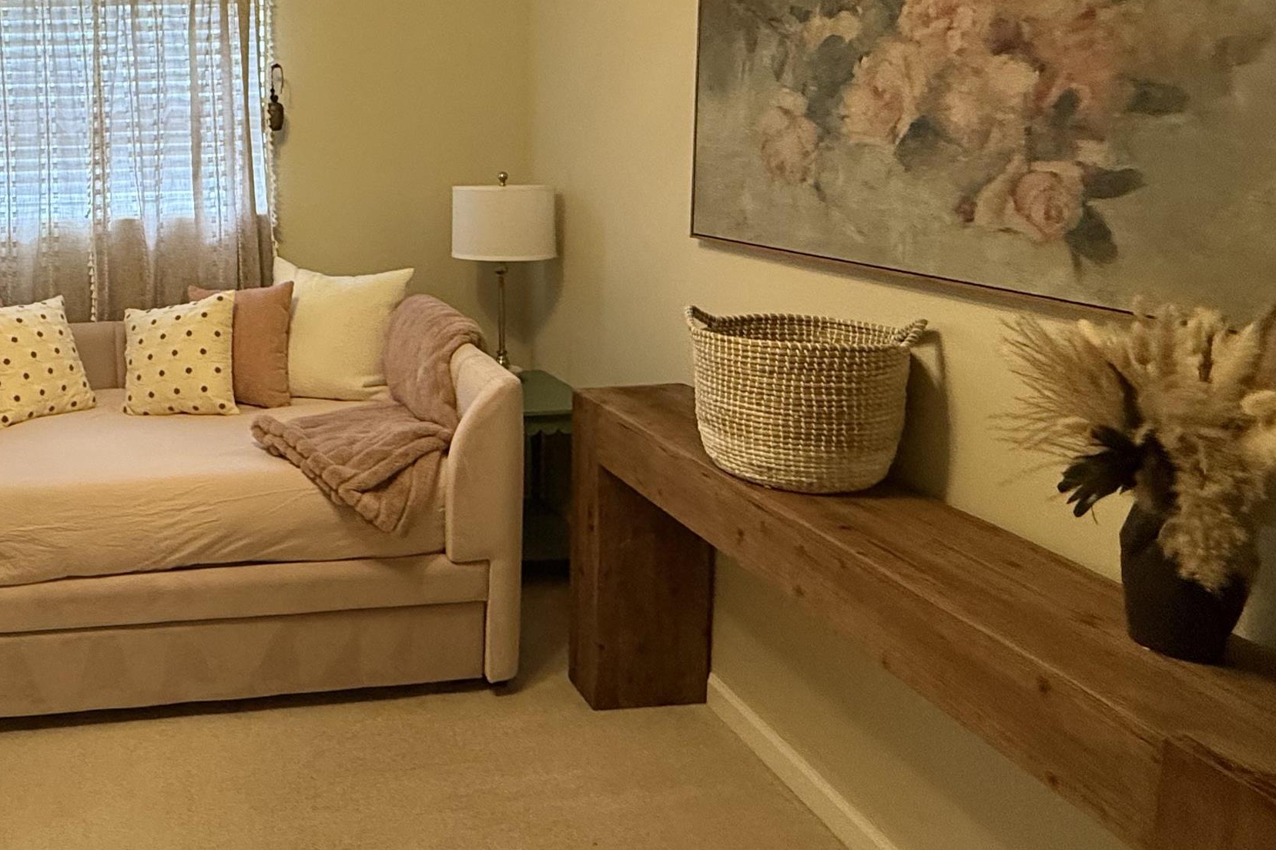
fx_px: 957
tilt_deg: -7.0
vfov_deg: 46.9
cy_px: 265
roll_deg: +2.1
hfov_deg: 60.9
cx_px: 226
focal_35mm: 27
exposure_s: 1/60
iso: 400
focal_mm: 2.22
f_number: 2.2
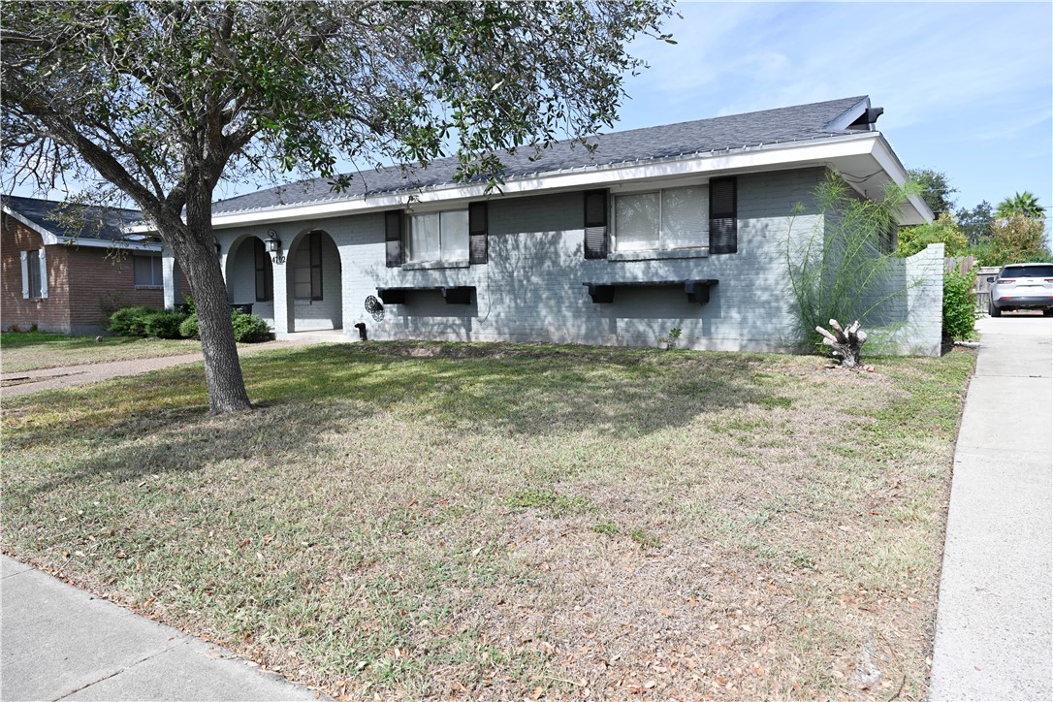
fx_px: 702
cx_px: 526
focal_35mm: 24
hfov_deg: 73.7
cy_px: 351
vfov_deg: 53.1
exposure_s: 1/320
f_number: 6.3
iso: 100
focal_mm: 24
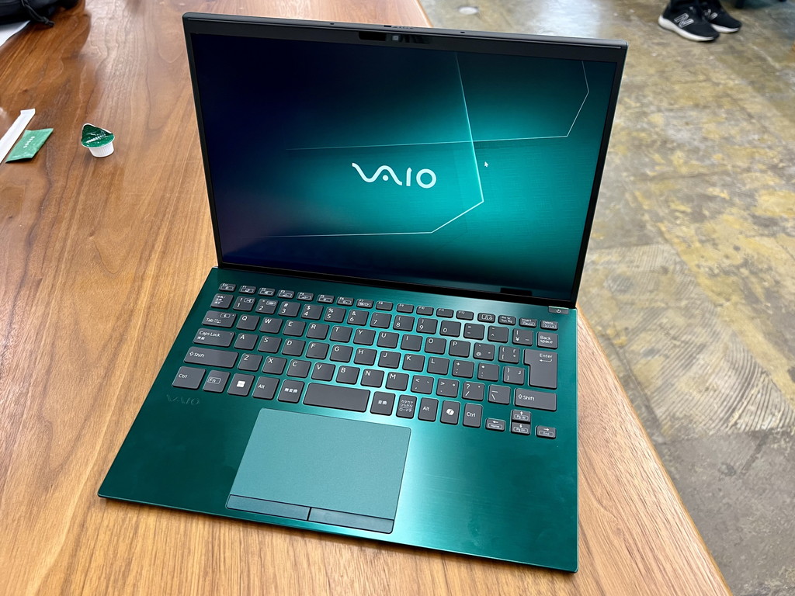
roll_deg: -0.4
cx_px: 398
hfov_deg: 67.3
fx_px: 597
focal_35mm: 26
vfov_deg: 53.1
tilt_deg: -42.4
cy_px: 298
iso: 160
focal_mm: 5.7
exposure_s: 1/50
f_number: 1.5
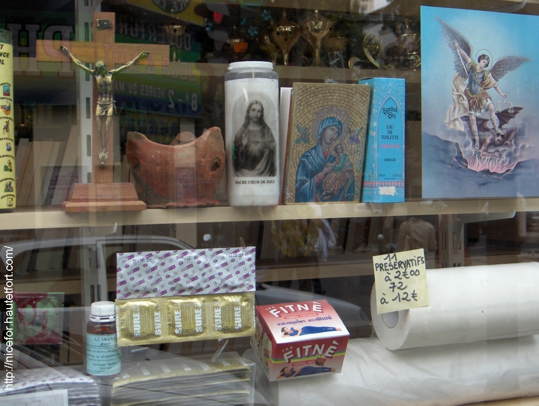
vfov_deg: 26.6
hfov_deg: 34.9
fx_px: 858
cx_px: 270
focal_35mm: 55
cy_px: 203
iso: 100
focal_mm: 11.4
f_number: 3.2
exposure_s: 1/126
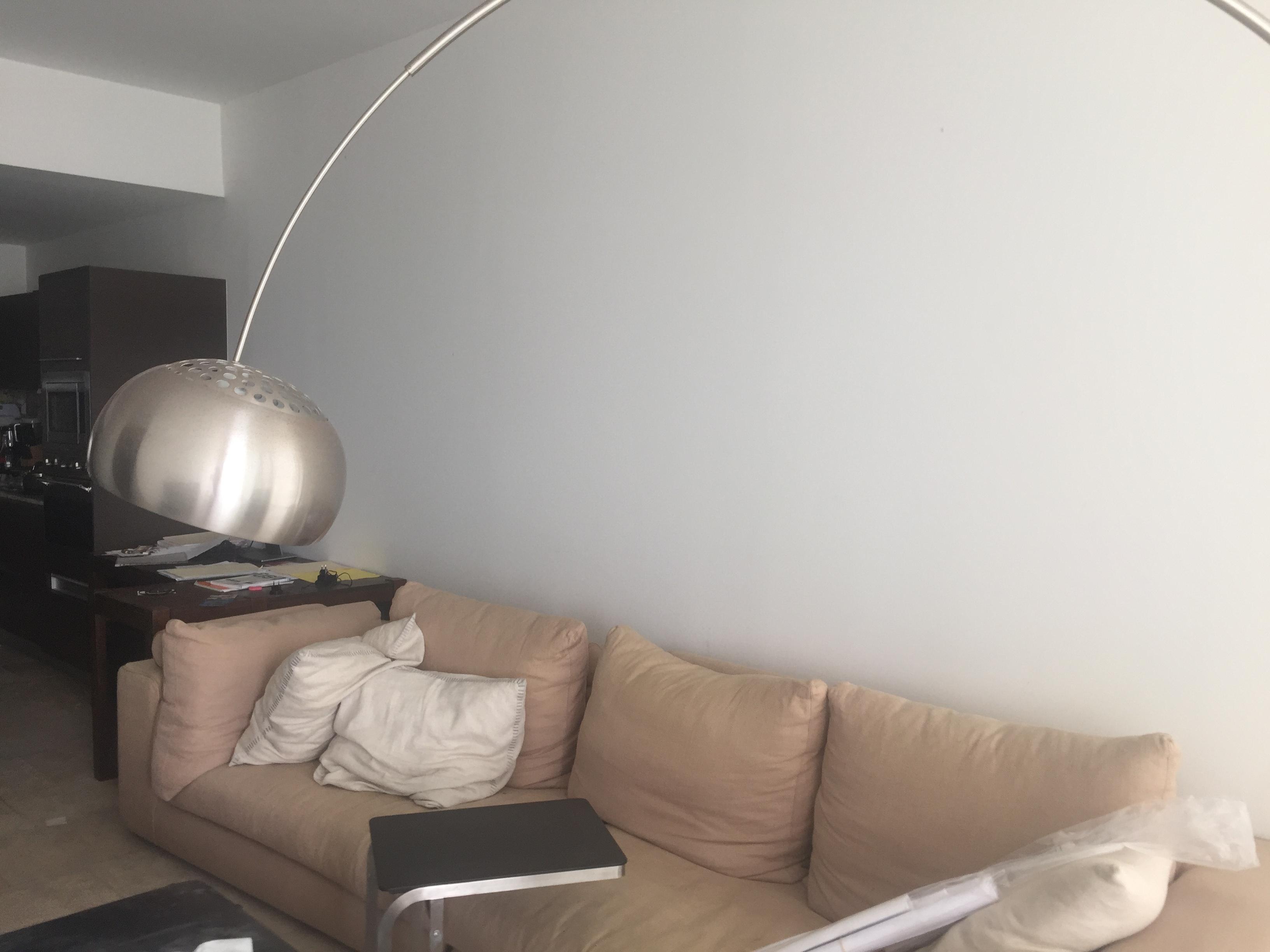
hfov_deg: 61.7
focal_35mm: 29
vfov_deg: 48.2
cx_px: 635
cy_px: 476
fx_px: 1064
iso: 40
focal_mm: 4.15
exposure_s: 1/60
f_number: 2.2
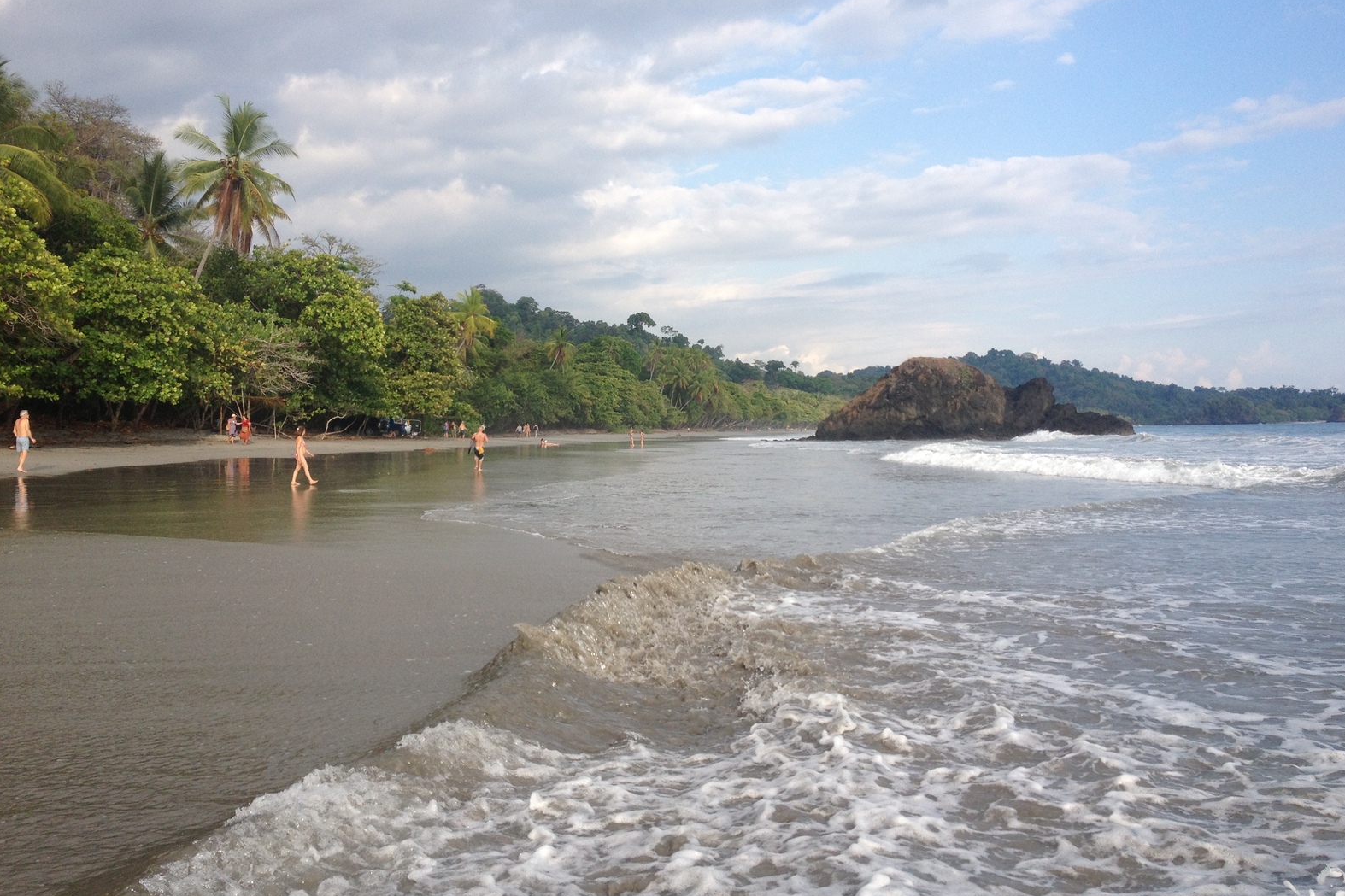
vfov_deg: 35.9
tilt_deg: -1.3
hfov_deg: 51.9
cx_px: 681
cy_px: 400
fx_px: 1382
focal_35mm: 37
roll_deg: +1.3
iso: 50
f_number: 2.4
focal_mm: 4.28
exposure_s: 1/1227
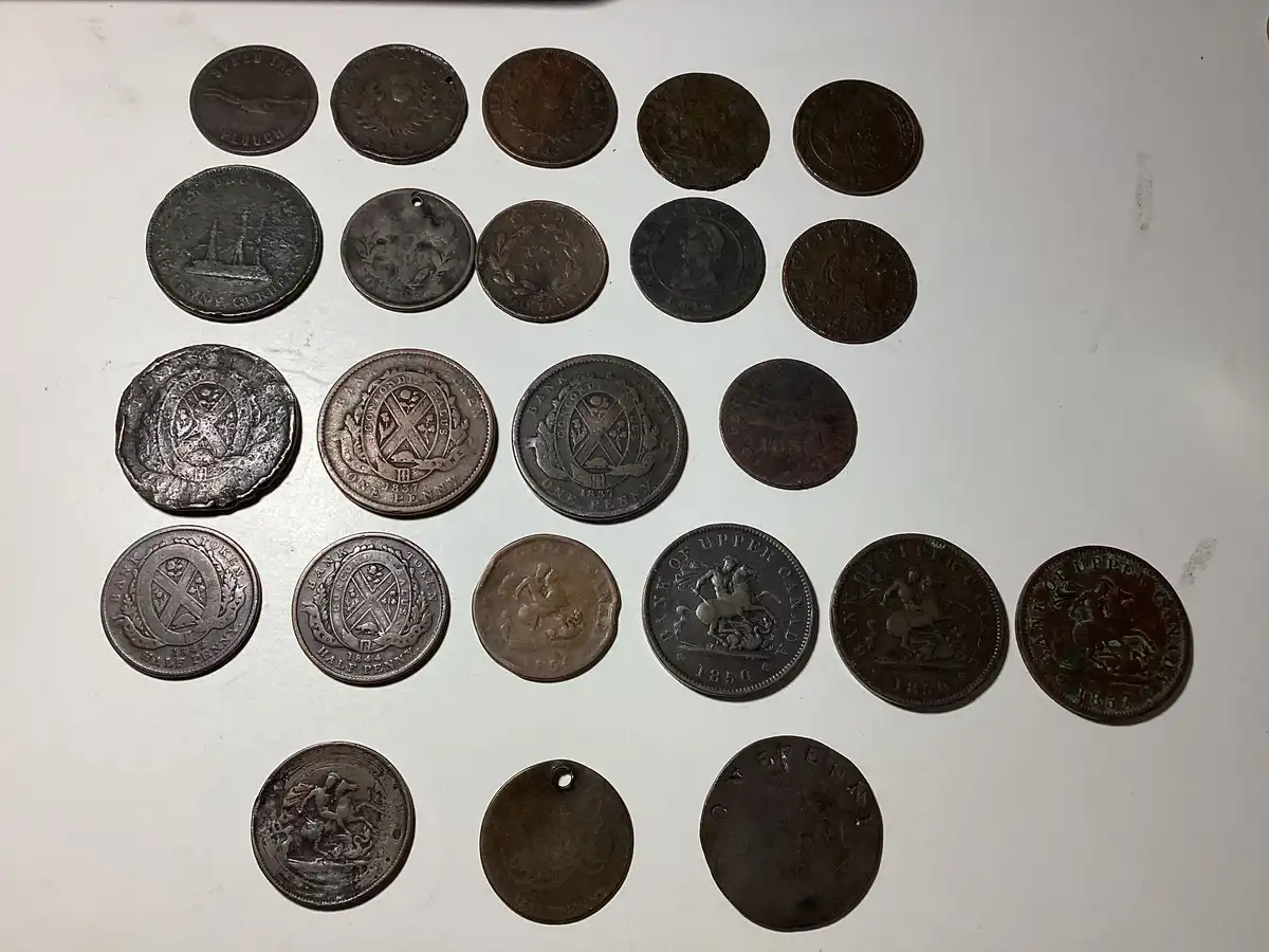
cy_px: 476
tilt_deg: -72.8
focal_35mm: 31
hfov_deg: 58.4
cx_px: 634
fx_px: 1136
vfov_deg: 45.4
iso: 40
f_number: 2.4
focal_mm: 3.3
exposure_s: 1/120
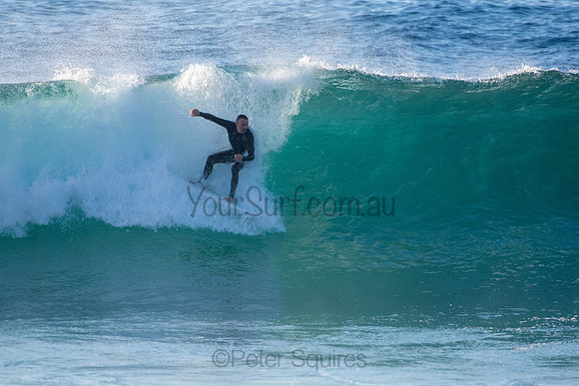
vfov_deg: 1.8
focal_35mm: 750
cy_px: 193
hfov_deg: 2.7
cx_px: 290
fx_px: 12065
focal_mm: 500
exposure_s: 1/2000
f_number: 5.6
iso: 720
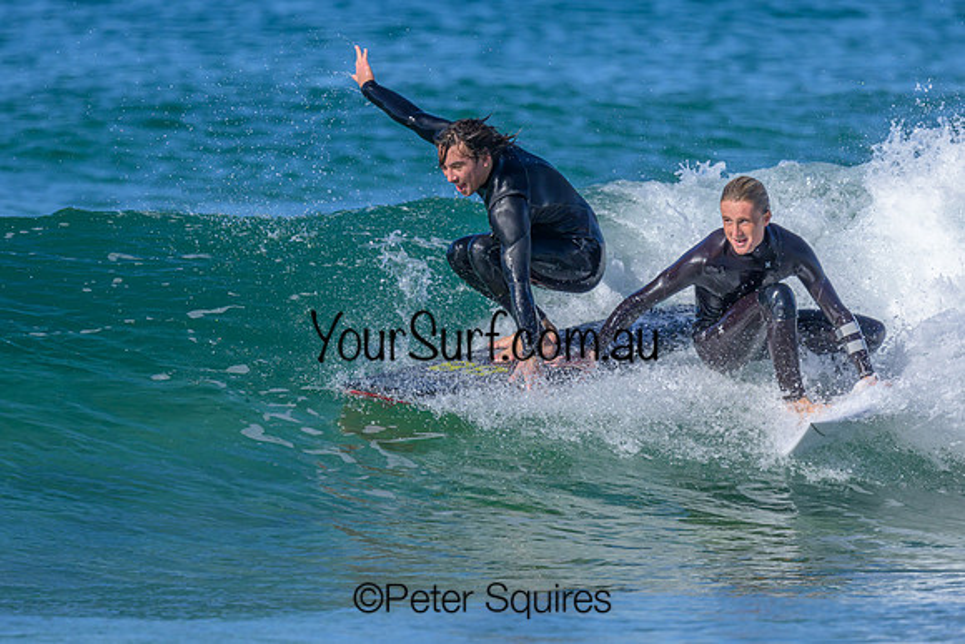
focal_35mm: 1093
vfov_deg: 1.3
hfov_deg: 1.9
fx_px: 29302
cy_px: 280
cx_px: 481
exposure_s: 1/2000
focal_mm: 800
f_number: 6.3
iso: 360
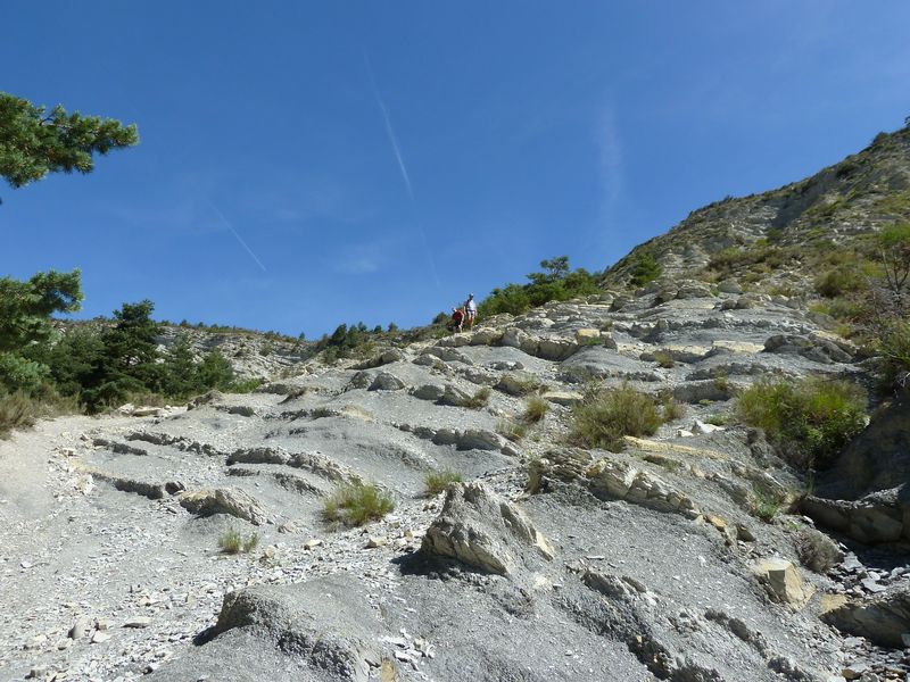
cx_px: 455
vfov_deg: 54.9
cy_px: 341
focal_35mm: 25
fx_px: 657
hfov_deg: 69.4
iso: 80
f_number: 4.5
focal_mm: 4.1
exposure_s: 1/500
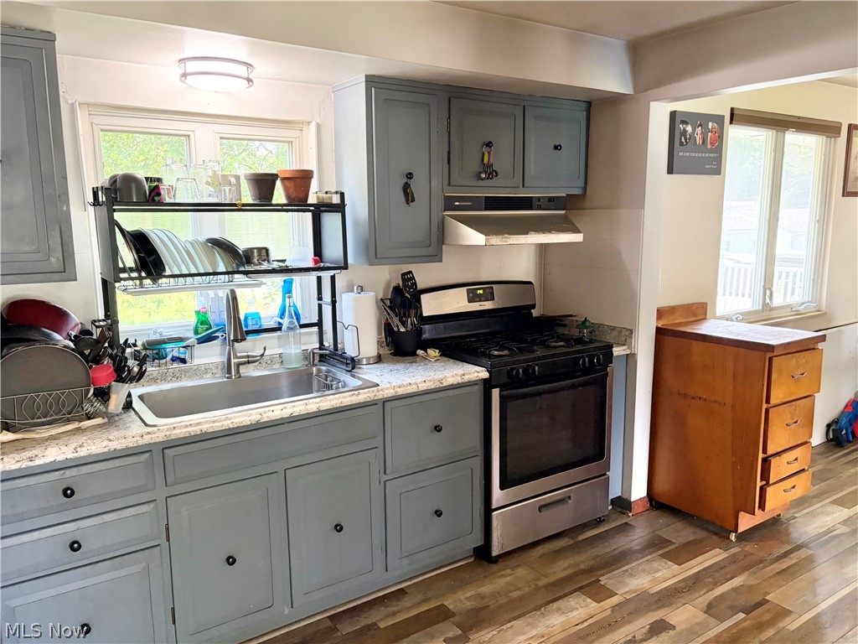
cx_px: 429
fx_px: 644
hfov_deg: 67.3
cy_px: 322
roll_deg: +1.7
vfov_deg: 53.1
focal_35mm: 26
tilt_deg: -8.3
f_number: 1.6
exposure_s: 1/60
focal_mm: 5.96
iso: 250
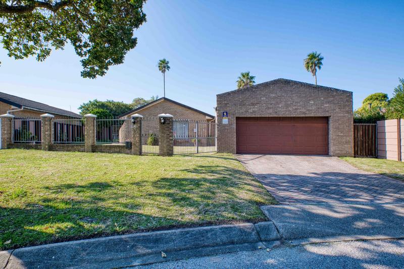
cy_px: 134
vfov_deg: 70.4
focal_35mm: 17
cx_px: 202
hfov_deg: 93.3
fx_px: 191
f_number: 8
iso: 320
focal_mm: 11
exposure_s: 1/100
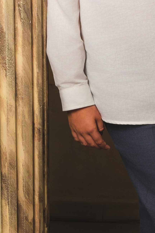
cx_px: 175
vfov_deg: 20.2
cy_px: 53
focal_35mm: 100
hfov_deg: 13.4
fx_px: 646
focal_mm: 22.7
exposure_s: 1/160
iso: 160
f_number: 8
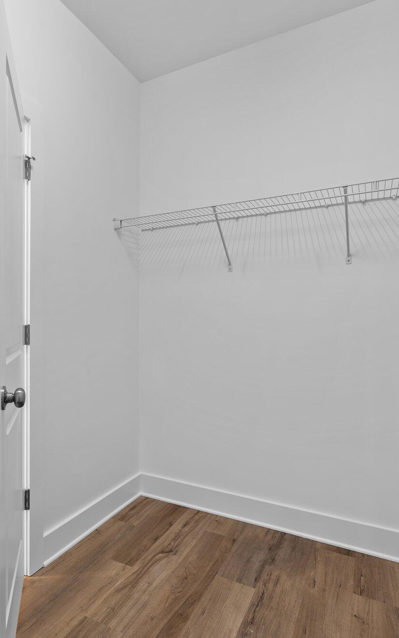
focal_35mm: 22
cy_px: 318
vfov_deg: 79.7
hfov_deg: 53.7
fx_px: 383
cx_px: 125
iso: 200
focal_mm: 14
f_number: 7.1
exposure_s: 1/4
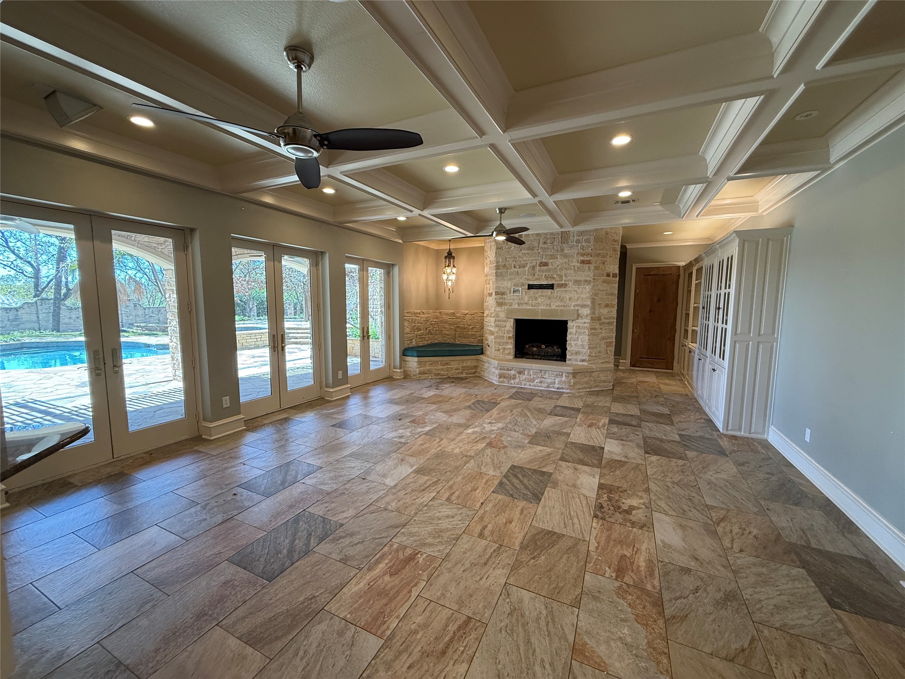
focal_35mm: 14
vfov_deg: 85.7
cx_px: 452
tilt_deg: -5.1
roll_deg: -1.0
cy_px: 340
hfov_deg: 102.1
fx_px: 366
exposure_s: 1/120
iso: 200
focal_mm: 2.22
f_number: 2.2
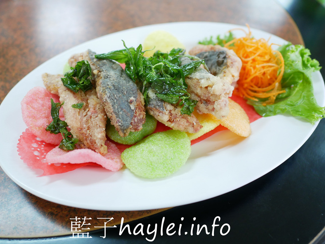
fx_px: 291
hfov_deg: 58.4
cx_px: 164
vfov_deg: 45.4
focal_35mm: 31
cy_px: 119
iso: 500
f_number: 1.7
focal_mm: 15
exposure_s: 1/60
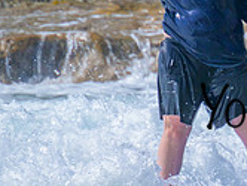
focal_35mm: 3077
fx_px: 21987
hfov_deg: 0.6
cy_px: 94
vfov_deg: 0.5
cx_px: 406
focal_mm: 800
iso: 320
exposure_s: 1/1000
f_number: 11
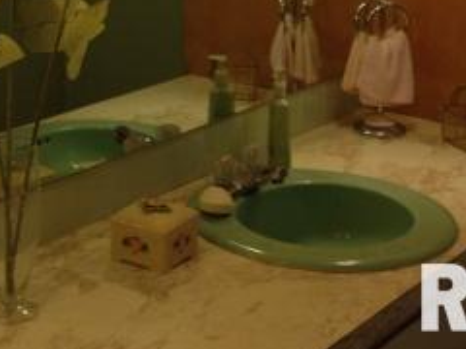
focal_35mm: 88
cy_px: -103
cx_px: 95
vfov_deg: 15.9
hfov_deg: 22.0
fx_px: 1185
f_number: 2.4
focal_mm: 4.12
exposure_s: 1/30
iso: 50
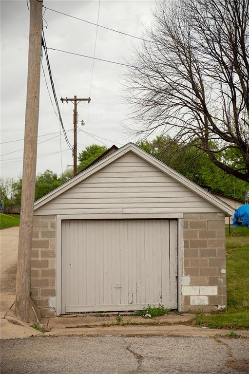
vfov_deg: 36.3
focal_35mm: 55
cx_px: 124
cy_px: 187
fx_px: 571
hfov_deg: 24.6
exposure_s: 1/250
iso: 100
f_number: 2.8
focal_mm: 55
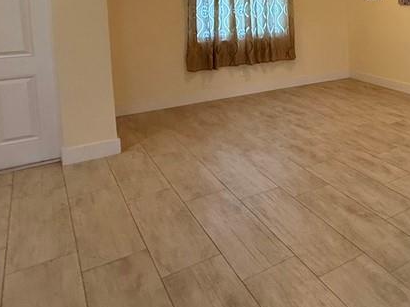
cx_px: 452
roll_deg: -0.7
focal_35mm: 35
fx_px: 414
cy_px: 26
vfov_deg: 37.7
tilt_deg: -4.0
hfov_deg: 41.7
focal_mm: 2.22
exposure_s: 1/120
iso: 400
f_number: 2.2
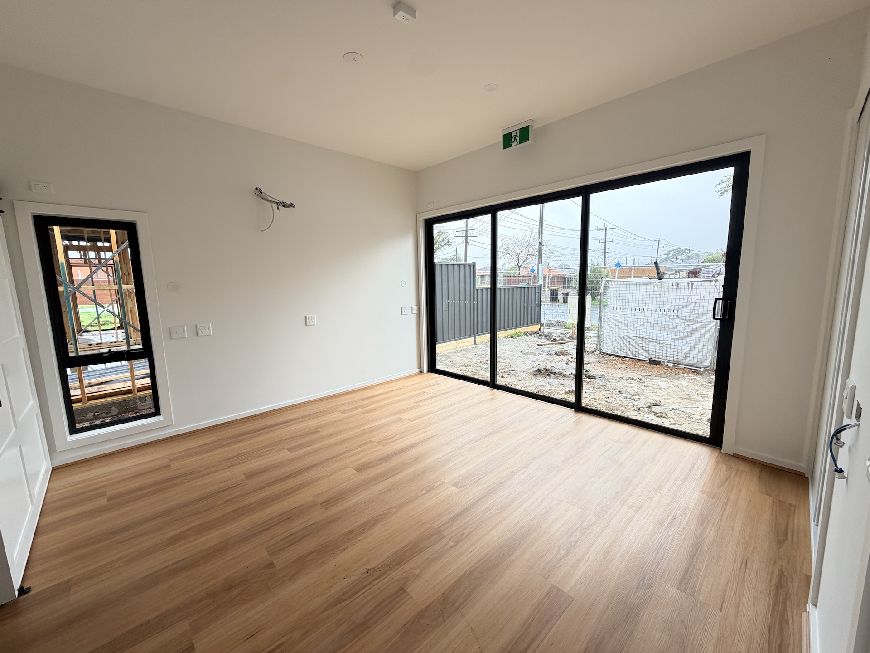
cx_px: 435
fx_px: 352
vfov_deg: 85.7
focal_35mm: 14
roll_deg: +1.0
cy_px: 326
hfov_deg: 102.1
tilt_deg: -9.1
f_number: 2.2
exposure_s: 1/121
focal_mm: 2.22
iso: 80
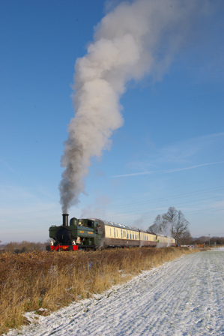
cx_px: 112
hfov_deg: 34.2
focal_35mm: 39
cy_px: 168
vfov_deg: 49.5
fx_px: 364
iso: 200
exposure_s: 1/125
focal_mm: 26
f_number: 16
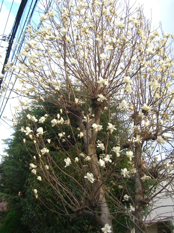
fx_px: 255
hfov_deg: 37.7
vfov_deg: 49.0
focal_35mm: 38
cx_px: 87
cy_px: 116
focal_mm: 7.9
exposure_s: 1/160
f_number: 2.8
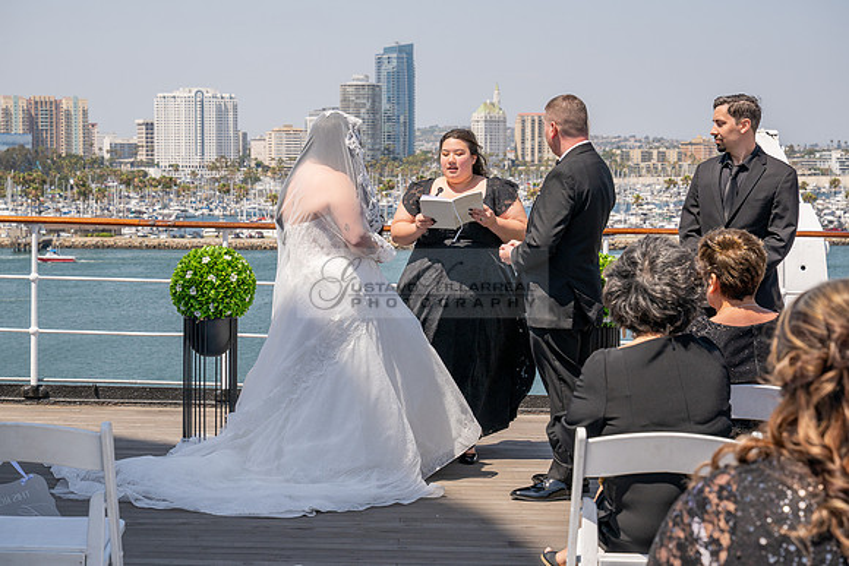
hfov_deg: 28.8
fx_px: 1651
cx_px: 424
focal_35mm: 70
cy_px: 283
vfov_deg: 19.5
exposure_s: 1/800
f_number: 8
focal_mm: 70
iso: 200
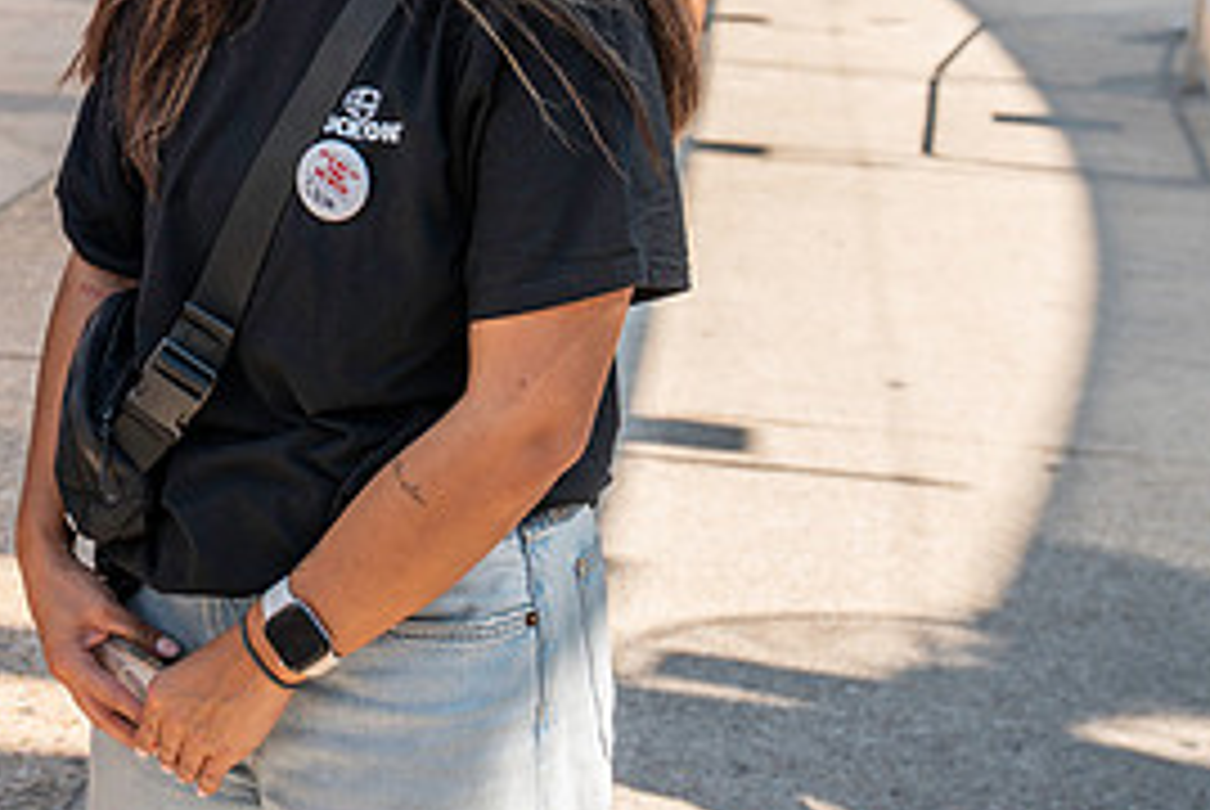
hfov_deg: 23.3
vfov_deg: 16.0
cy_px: 20
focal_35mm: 84
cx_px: 27
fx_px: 2826
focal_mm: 39
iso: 100
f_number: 4.5
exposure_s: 1/200
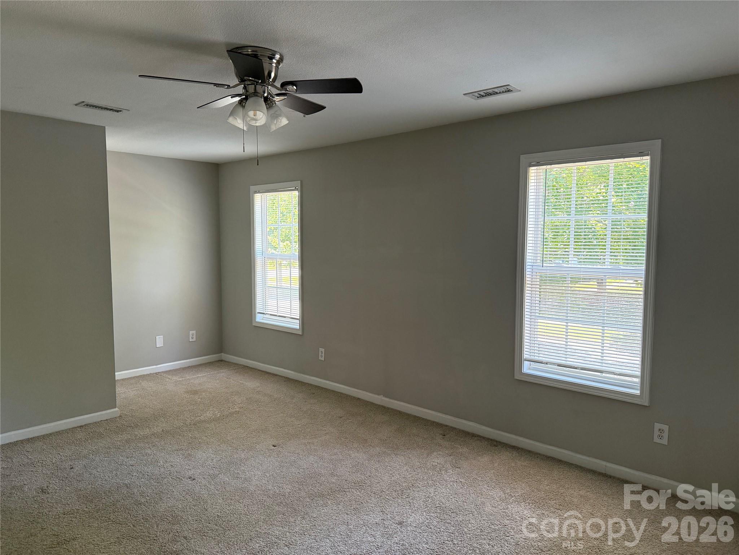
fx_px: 512
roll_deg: -0.5
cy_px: 278
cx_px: 370
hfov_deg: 71.6
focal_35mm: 24
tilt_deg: -4.1
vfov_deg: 56.8
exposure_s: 1/120
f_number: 1.78
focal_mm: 6.76
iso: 400
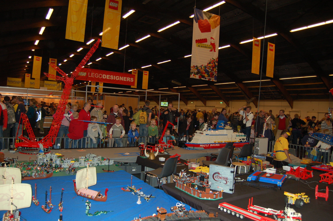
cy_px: 110
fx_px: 250
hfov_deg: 67.4
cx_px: 166
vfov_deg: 47.8
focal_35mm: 27
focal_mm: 18
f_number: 3.5
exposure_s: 1/60
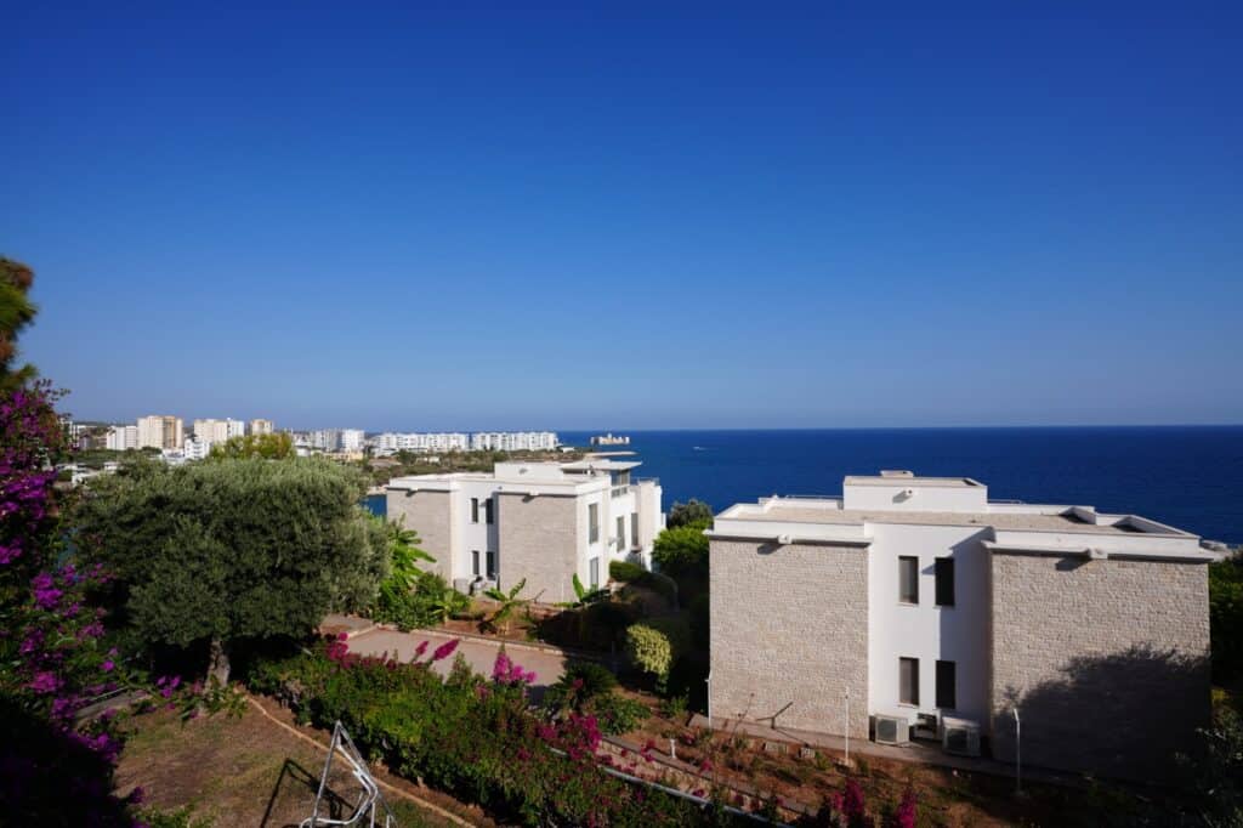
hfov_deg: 93.3
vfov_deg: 70.4
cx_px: 622
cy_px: 414
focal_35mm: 17
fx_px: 587
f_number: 10
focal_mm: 17
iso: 100
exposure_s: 1/250
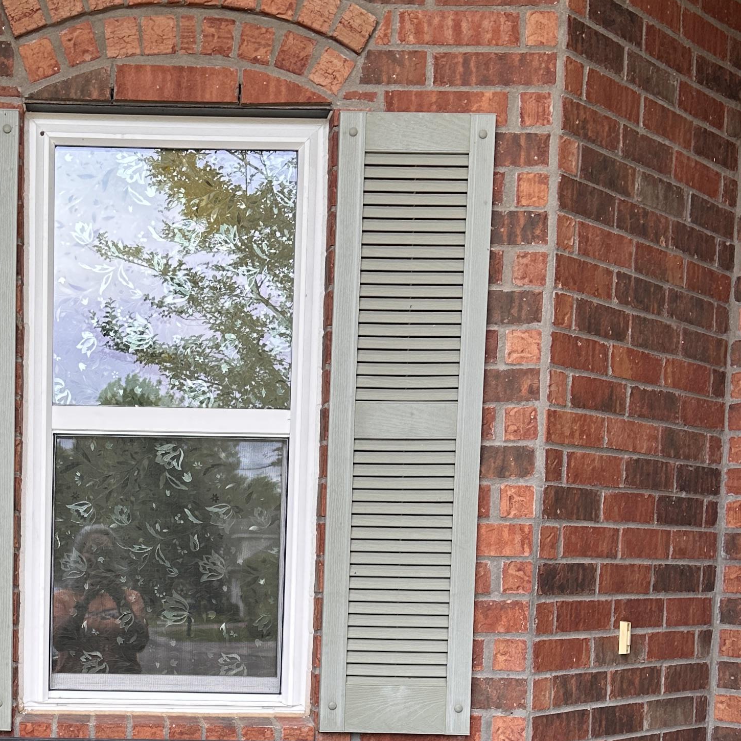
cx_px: 129
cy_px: 644
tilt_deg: -3.4
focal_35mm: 59
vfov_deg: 28.1
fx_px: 1429
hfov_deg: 28.3
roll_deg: -1.8
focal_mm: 6.86
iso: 64
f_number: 1.78
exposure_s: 1/121
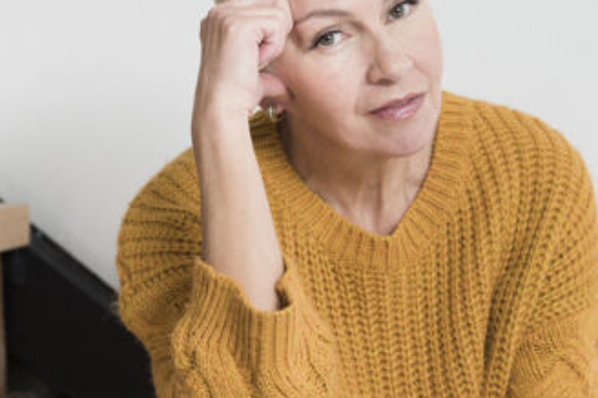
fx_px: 4763
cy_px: 224
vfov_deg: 4.8
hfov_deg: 7.2
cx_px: 554
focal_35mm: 287
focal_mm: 135
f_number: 5.6
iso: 250
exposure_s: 1/160
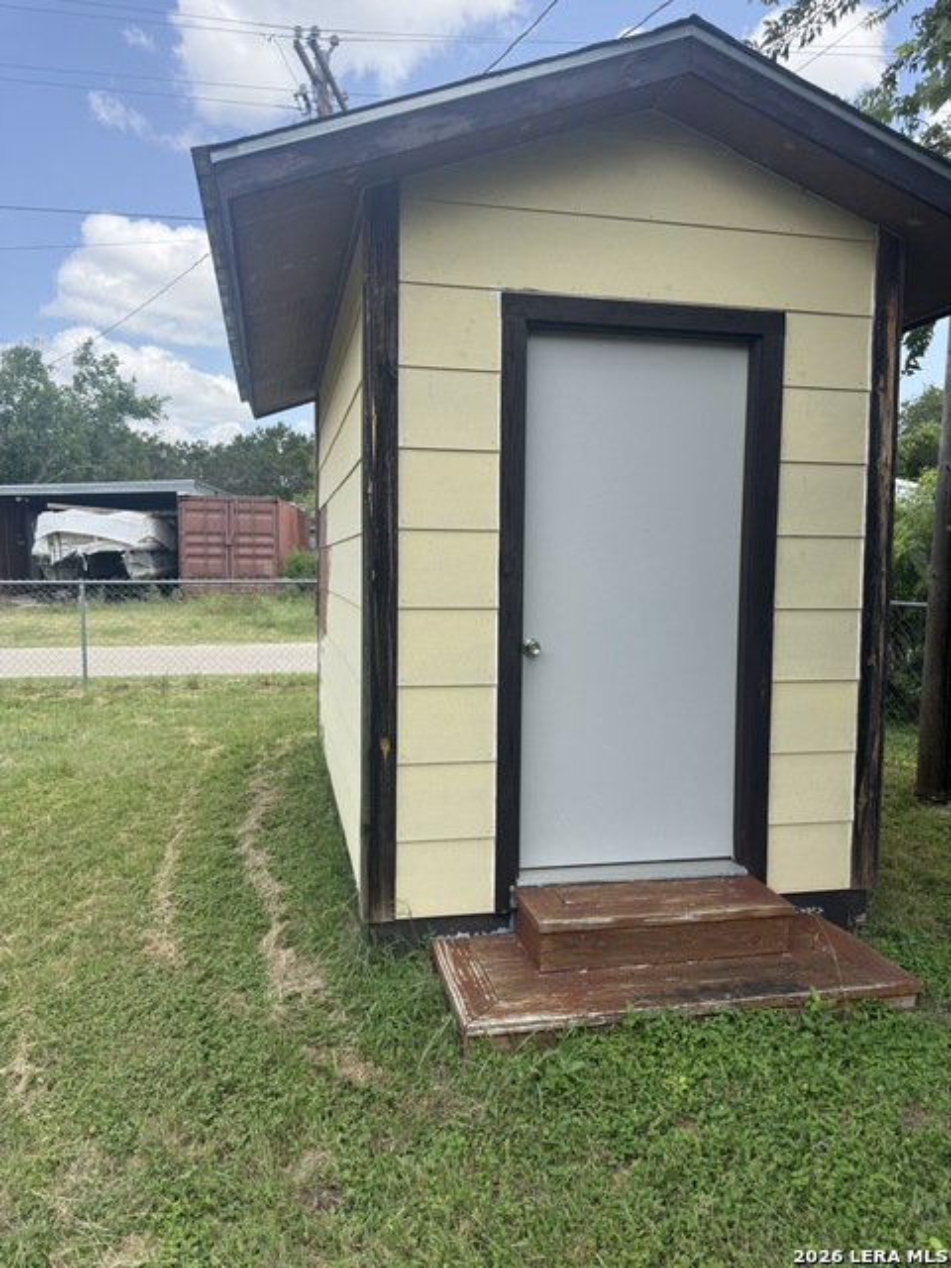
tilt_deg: -4.1
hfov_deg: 56.8
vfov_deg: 71.6
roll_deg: -1.3
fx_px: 879
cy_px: 634
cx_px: 476
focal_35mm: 24
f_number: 1.78
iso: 100
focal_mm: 6.76
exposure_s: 1/2169
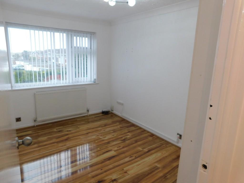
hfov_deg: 73.9
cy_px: 92
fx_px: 162
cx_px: 122
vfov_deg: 58.9
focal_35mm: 23
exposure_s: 1/40
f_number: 3
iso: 125
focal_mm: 4
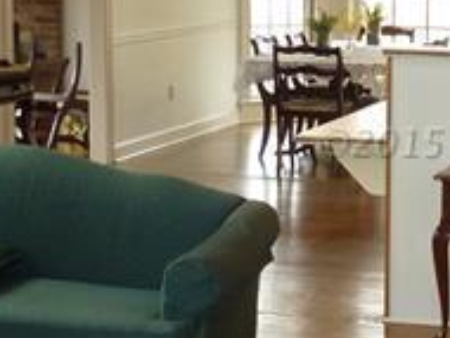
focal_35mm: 111
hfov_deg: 17.2
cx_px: 467
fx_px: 1445
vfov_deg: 13.4
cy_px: 139
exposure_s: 1/30
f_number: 2.8
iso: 250
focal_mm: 5.5
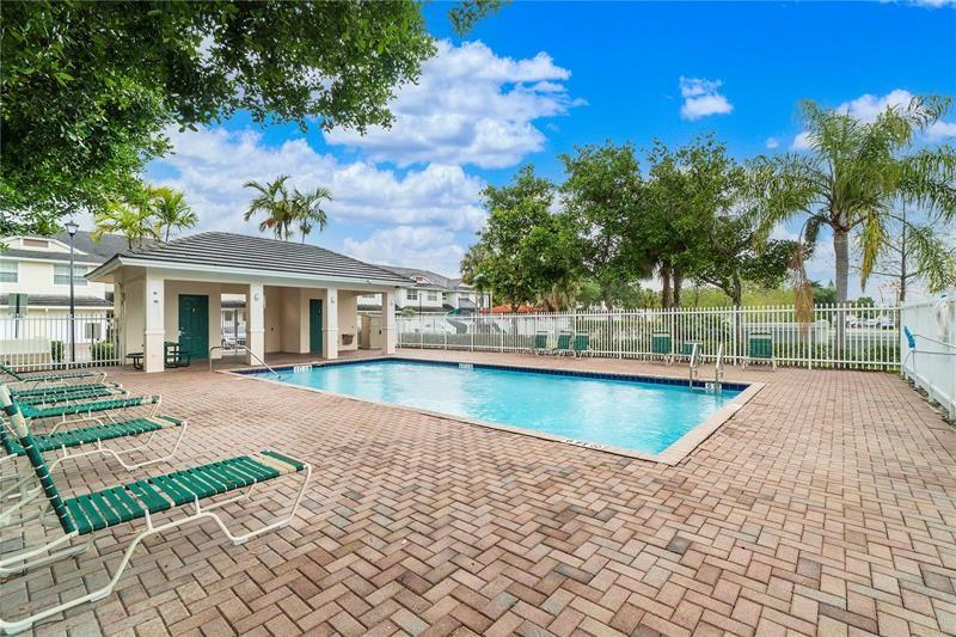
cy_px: 318
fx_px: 398
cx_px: 478
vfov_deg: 77.3
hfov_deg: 100.4
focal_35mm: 15
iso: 100
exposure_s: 1/200
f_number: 11
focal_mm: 10
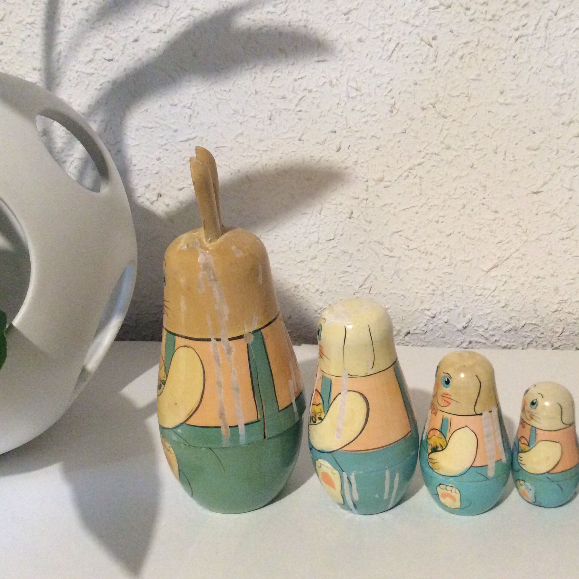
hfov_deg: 43.6
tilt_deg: -18.6
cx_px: 351
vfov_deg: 43.9
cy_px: 289
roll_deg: +3.4
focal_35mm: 38
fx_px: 719
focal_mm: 3.3
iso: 320
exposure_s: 1/25
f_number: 2.4
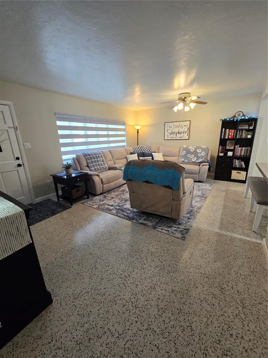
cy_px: 179
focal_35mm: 13
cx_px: 134
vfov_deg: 106.2
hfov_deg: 89.9
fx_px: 134
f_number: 2.2
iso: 200
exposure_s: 1/60
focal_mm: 2.2
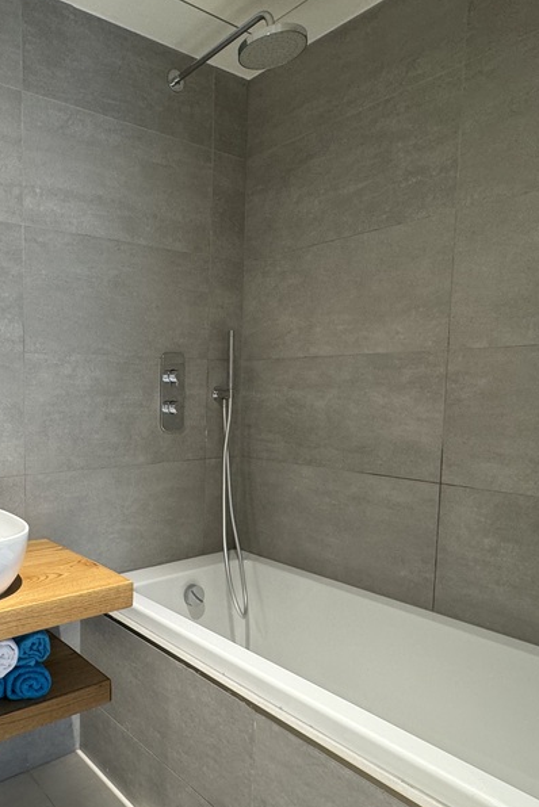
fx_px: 561
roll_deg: -0.6
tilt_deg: -5.1
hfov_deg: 47.7
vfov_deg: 71.4
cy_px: 437
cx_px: 88
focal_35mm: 25
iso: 160
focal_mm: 2.22
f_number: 2.2
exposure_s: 1/50
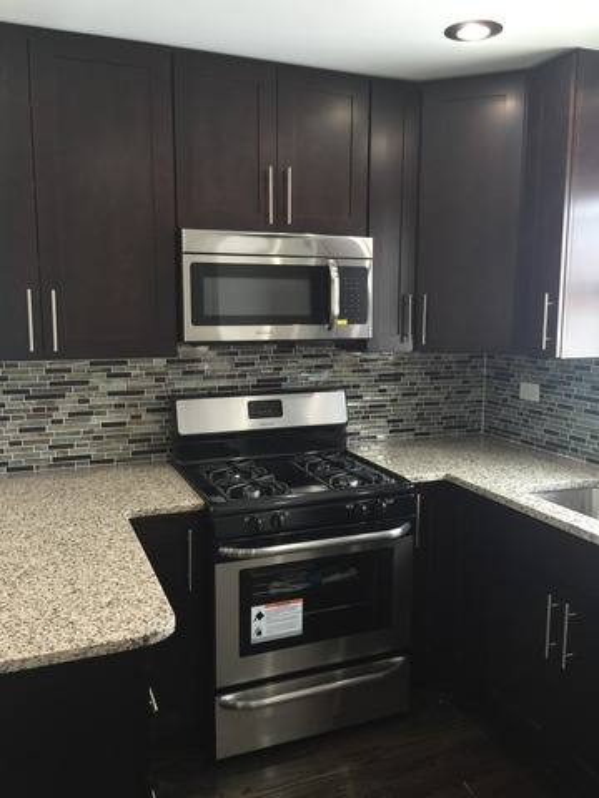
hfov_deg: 48.2
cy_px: 399
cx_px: 300
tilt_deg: -7.4
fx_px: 669
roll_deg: -0.5
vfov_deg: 61.7
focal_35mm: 29
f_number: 2.2
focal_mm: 4.15
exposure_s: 1/15
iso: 40
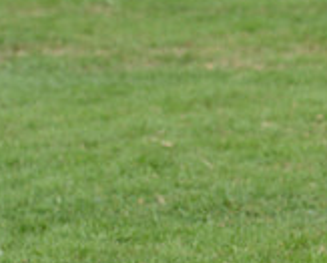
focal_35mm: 733
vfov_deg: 2.1
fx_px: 7107
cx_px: 538
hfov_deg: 2.6
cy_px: -108
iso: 1250
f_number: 9
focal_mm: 220
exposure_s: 1/1000
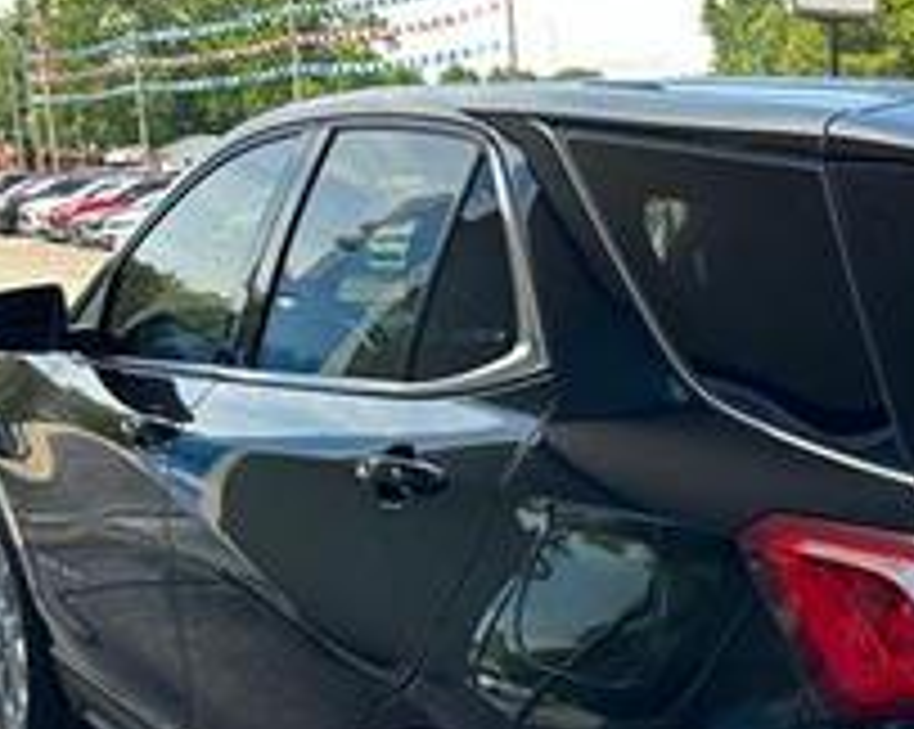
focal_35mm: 63
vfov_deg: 23.7
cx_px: 878
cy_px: 603
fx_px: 1703
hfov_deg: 28.5
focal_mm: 5.7
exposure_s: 1/404
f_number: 1.5
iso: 50
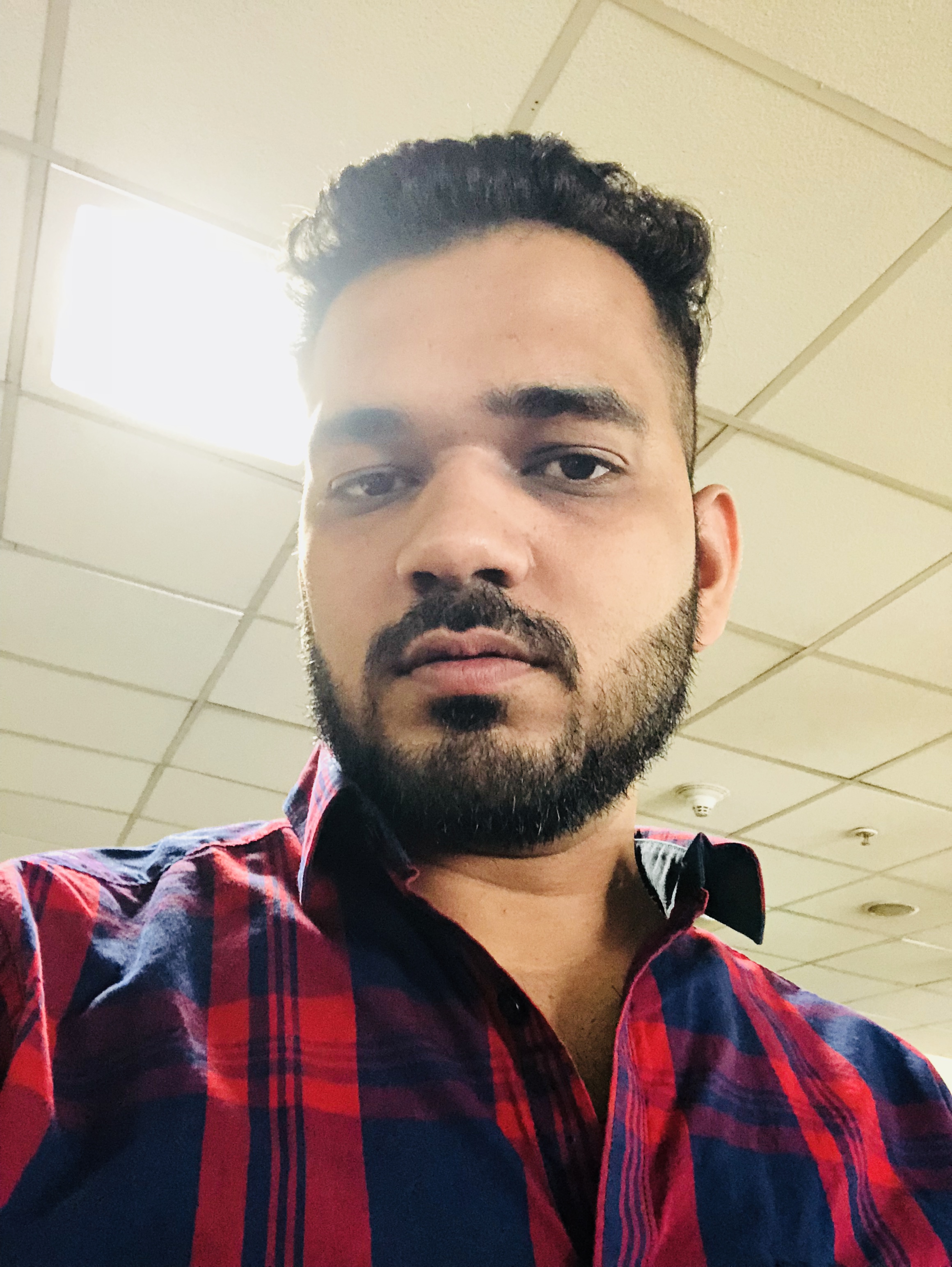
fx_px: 1172
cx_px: 476
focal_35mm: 32
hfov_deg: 44.2
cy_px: 634
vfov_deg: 56.8
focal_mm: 2.87
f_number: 2.2
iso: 500
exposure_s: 1/33
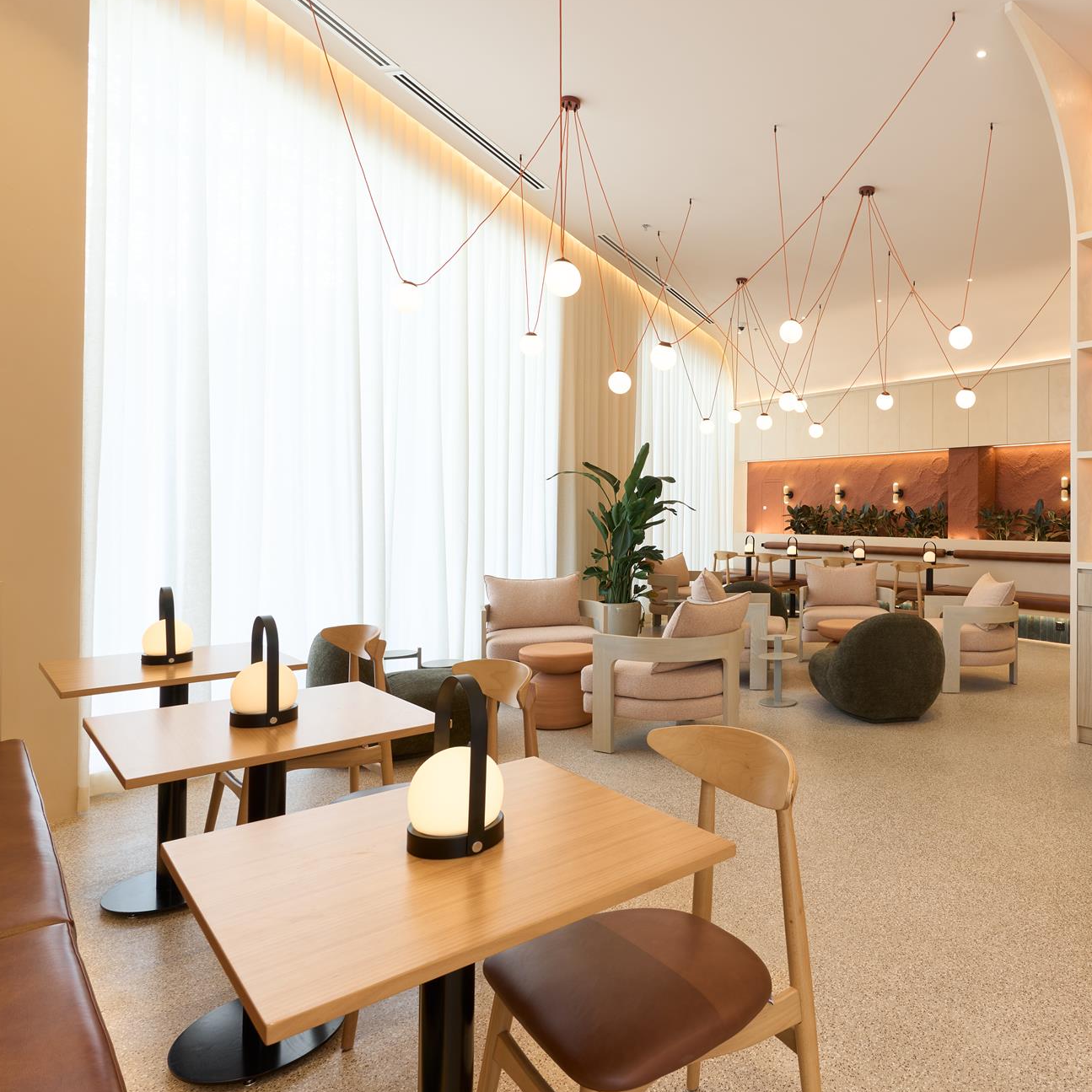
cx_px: 783
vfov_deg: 72.1
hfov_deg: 68.7
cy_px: 543
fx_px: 749
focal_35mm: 21
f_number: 13
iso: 100
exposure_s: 1/5
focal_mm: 16
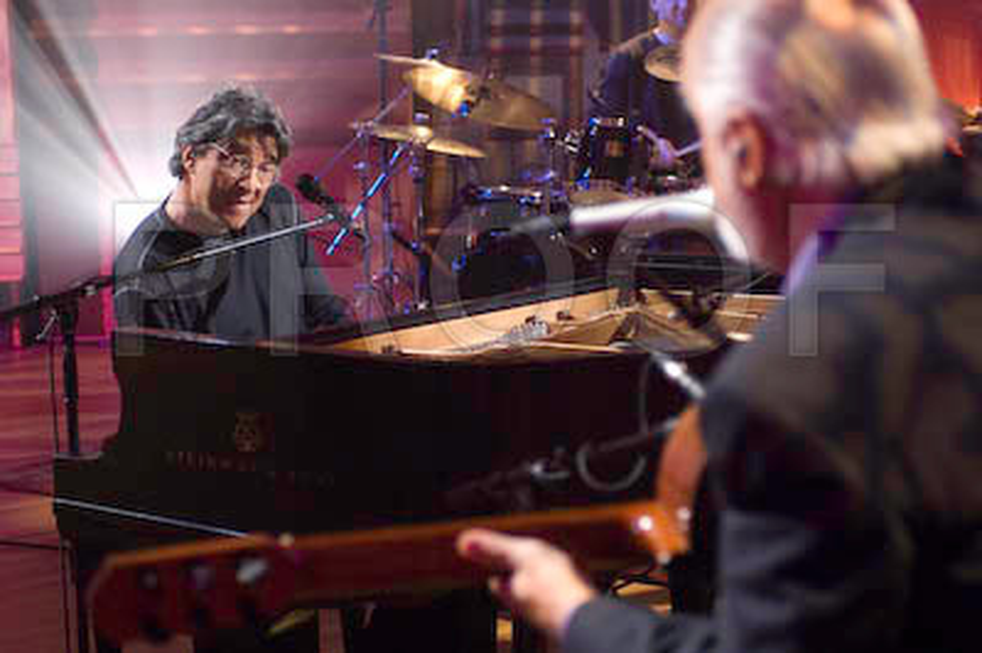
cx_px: 491
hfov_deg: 27.0
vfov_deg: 18.2
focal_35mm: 75
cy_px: 326
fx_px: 2044
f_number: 2.8
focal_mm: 50
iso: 800
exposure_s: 1/60
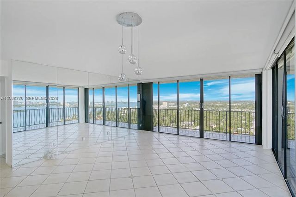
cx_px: 148
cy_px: 98
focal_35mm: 18
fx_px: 148
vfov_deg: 67.3
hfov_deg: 90.0
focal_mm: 12
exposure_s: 1/100
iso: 100
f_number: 8
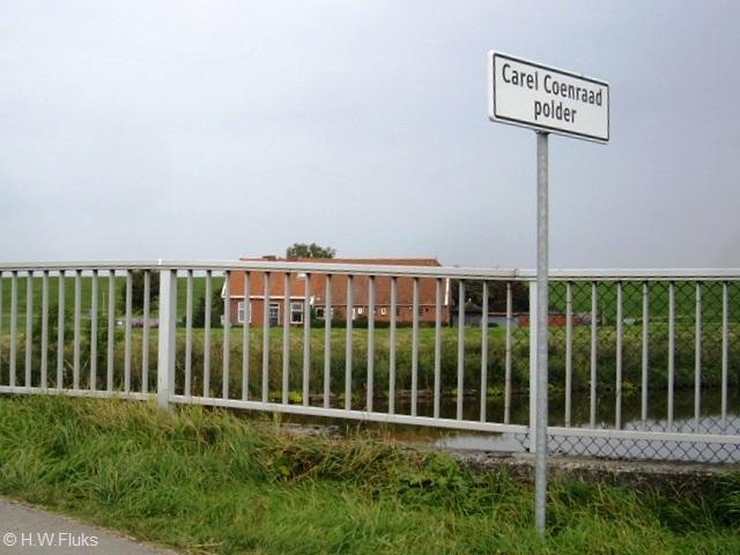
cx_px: 370
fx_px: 812
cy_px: 278
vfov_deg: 37.7
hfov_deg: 49.0
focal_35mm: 38
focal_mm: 7.9
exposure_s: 1/800
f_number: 2.8
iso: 64
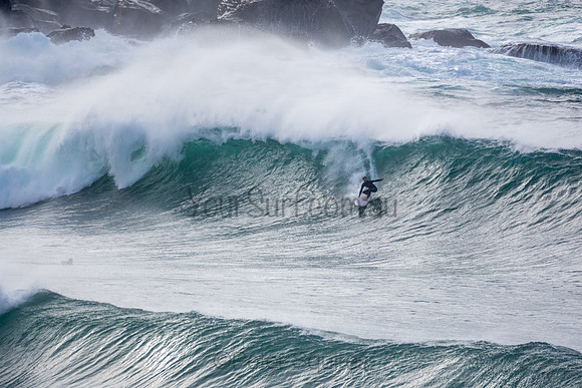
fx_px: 12127
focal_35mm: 750
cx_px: 291
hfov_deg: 2.7
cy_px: 194
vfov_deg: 1.8
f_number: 5.6
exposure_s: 1/1250
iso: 220
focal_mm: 500
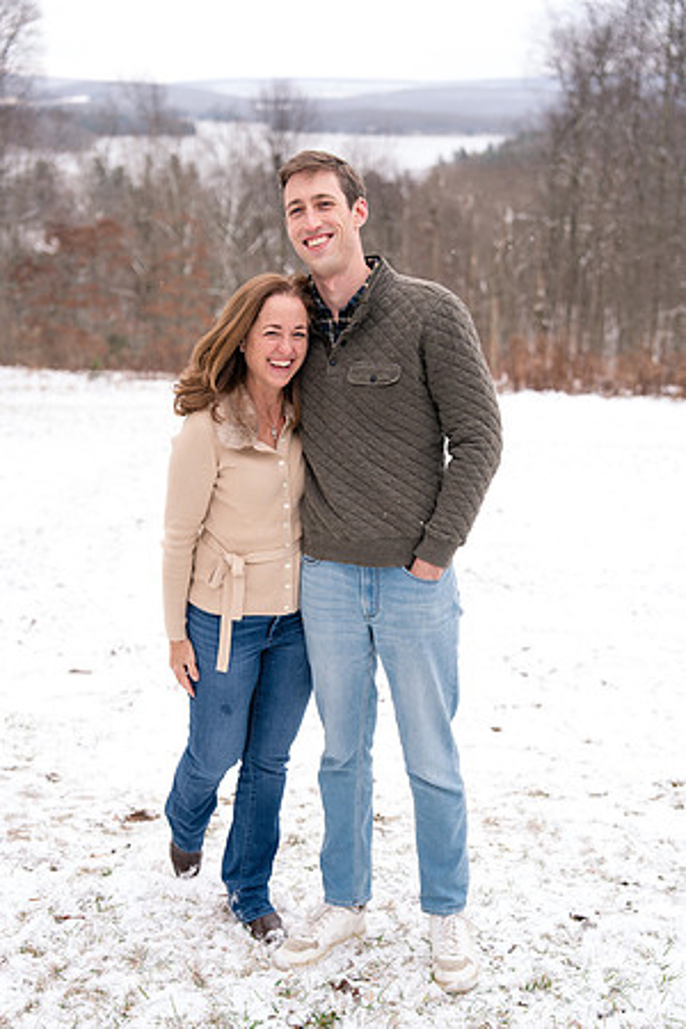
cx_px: 343
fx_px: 1458
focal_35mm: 51
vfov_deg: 38.9
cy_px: 514
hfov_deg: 26.5
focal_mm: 51
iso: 400
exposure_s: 1/250
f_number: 3.2
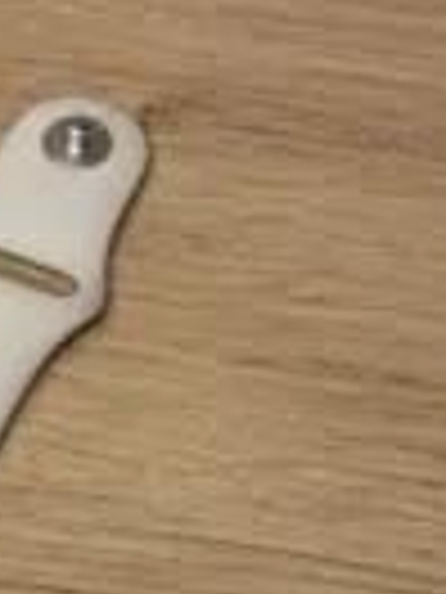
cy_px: 594
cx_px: -189
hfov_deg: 9.9
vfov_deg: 13.3
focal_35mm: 146
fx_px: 2508
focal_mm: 6.76
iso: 80
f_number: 1.78
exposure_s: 1/50
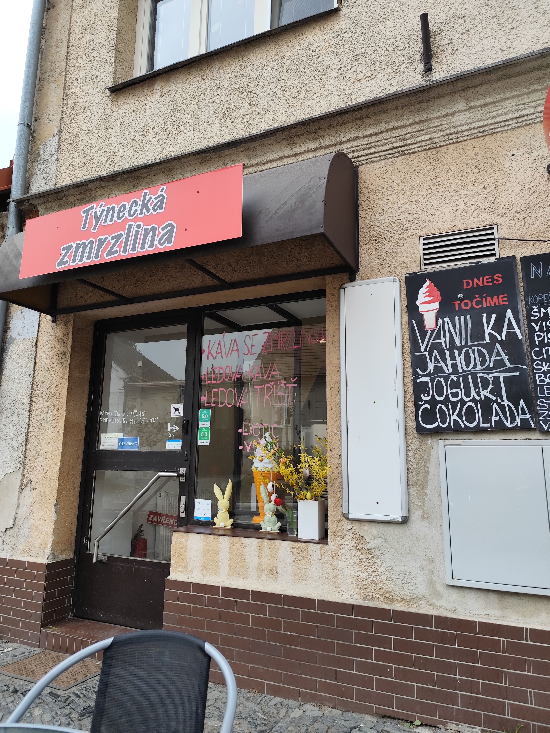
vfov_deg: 73.9
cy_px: 366
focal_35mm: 23
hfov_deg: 58.9
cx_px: 275
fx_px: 487
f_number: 1.65
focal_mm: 6.14
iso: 50
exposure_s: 1/245
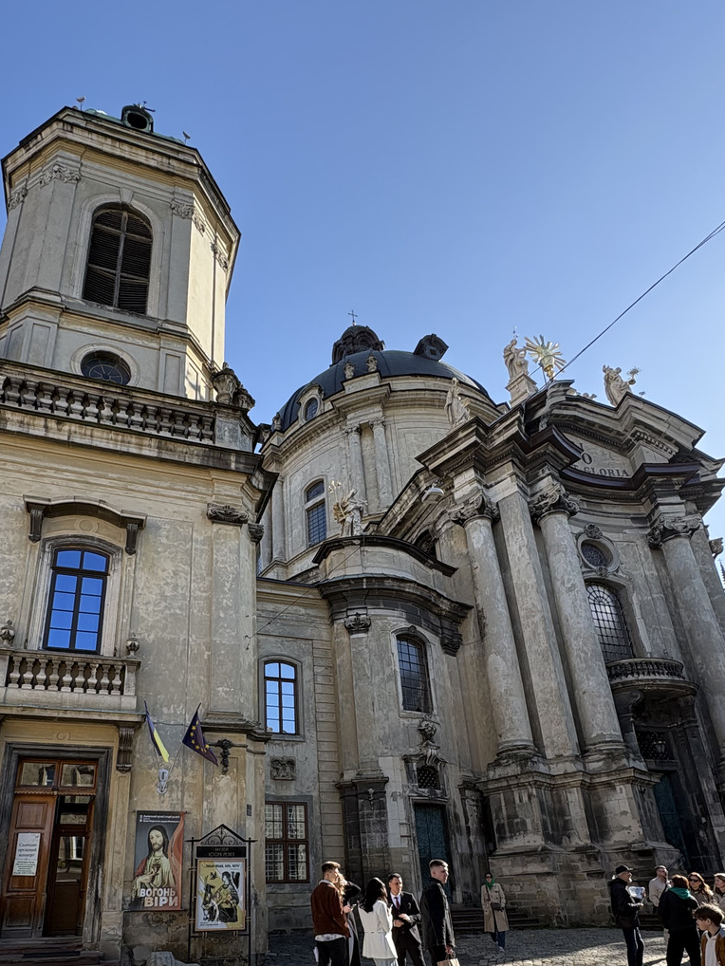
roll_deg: +1.9
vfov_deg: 73.3
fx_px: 614
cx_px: 293
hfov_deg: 60.6
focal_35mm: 22
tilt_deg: +21.9
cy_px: 669
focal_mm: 2.22
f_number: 2.2
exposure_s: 1/625
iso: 64
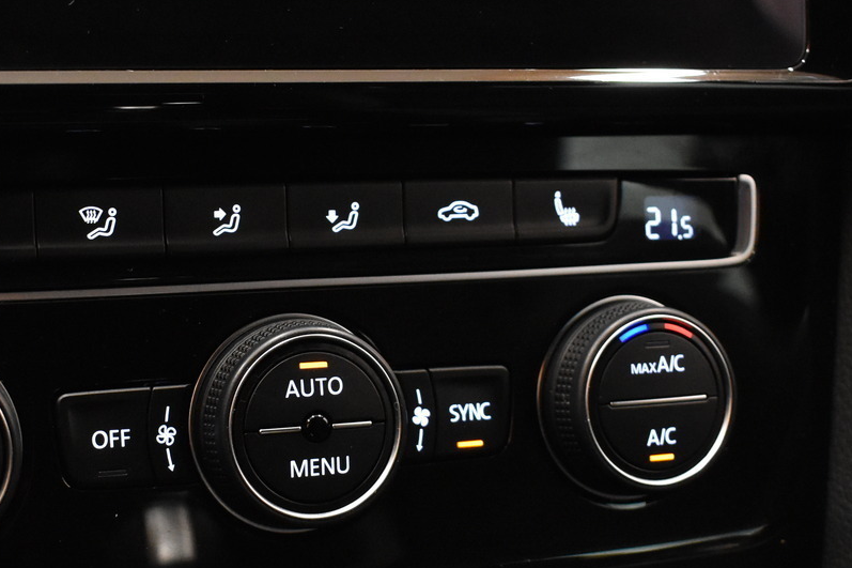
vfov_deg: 21.2
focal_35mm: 64
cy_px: 356
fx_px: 1515
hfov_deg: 31.0
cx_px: 234
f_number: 3.8
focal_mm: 21
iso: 3200
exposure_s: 1/50
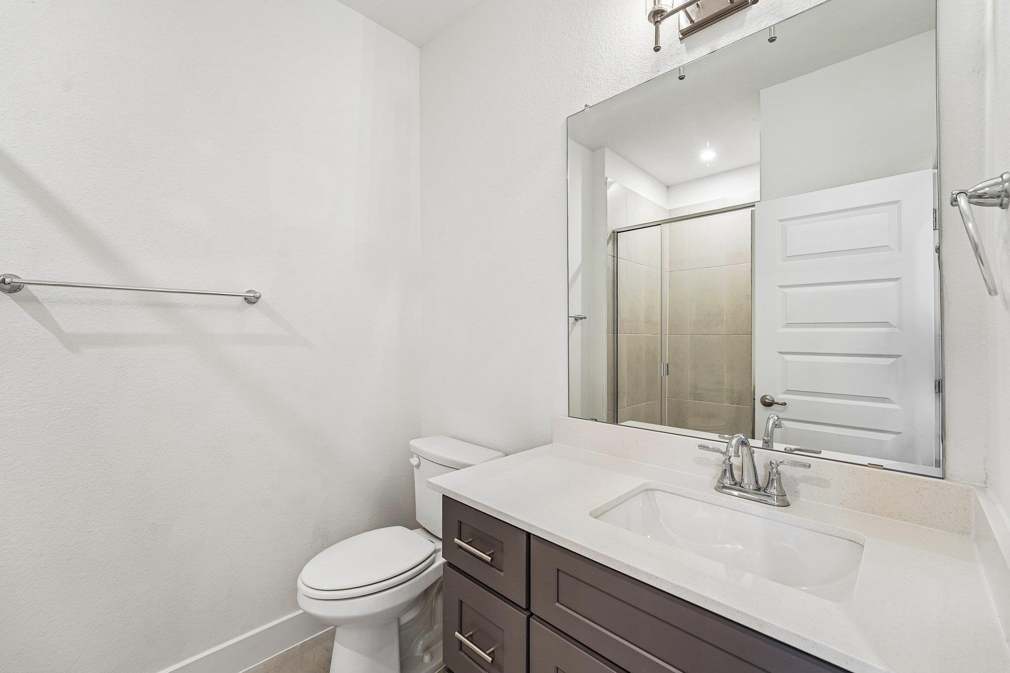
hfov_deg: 104.3
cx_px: 505
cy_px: 336
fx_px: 393
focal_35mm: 14
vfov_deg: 81.2
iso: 400
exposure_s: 1/13
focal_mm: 14
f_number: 8
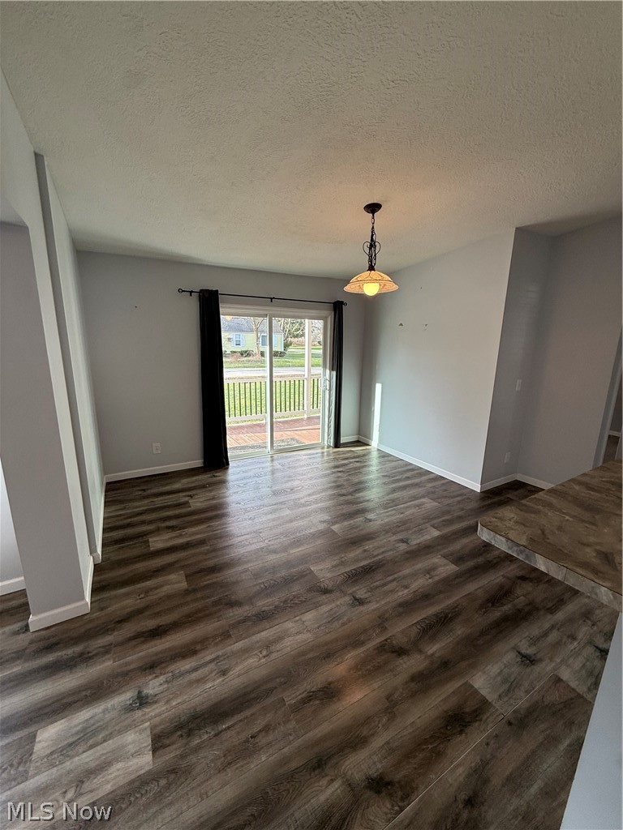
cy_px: 415
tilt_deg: -11.7
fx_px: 336
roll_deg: -0.9
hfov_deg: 85.7
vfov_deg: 102.1
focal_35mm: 14
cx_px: 312
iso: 64
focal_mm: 2.22
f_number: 2.2
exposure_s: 1/120
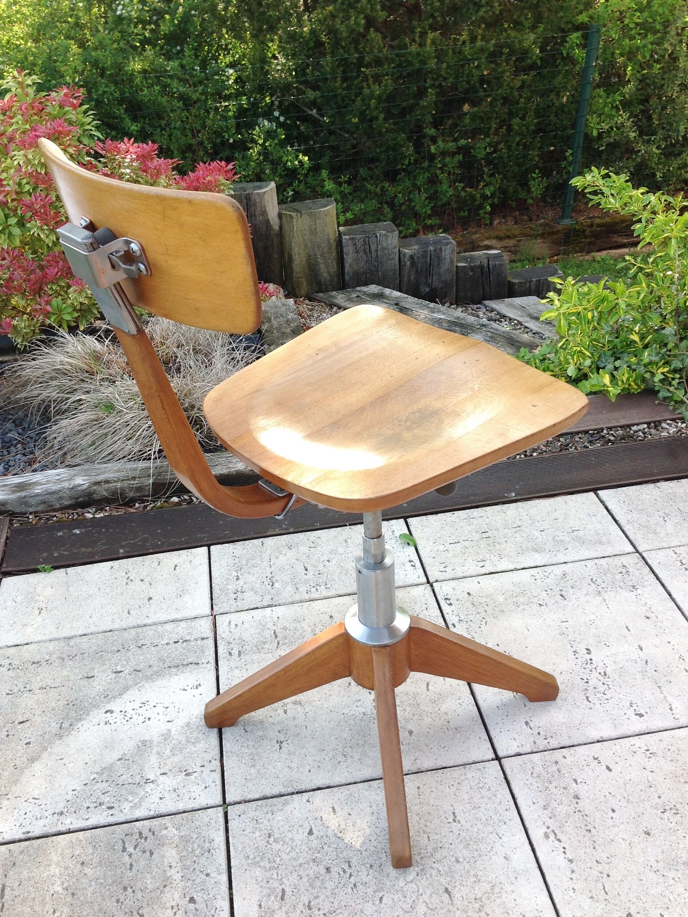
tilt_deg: -33.3
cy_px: 459
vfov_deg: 51.4
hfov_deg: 39.7
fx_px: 954
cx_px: 341
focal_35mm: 36
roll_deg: +5.3
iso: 50
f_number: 2.4
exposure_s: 1/175
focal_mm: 4.28
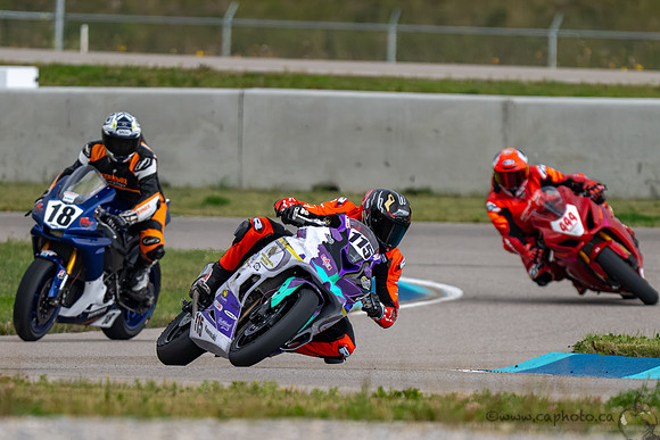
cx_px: 270
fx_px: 19603
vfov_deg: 1.3
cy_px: 312
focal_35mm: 1069
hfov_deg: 1.9
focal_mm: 600
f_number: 6.3
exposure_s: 1/1250
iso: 720
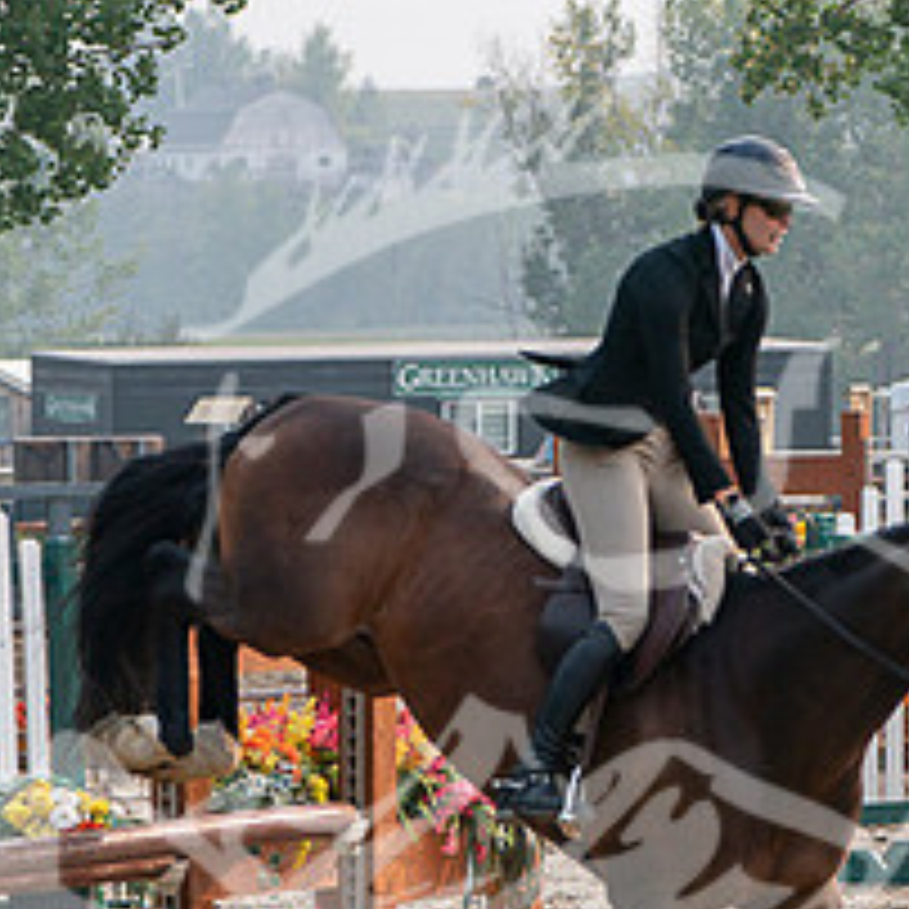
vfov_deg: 4.5
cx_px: 760
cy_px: 763
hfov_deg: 4.5
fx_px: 11587
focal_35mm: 390
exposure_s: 1/1000
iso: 500
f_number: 5.6
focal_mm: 160
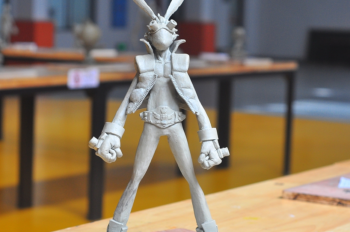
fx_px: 1000
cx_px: 164
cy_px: 129
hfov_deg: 19.8
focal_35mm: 103
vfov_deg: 13.3
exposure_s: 1/125
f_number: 4.5
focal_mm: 50
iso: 400
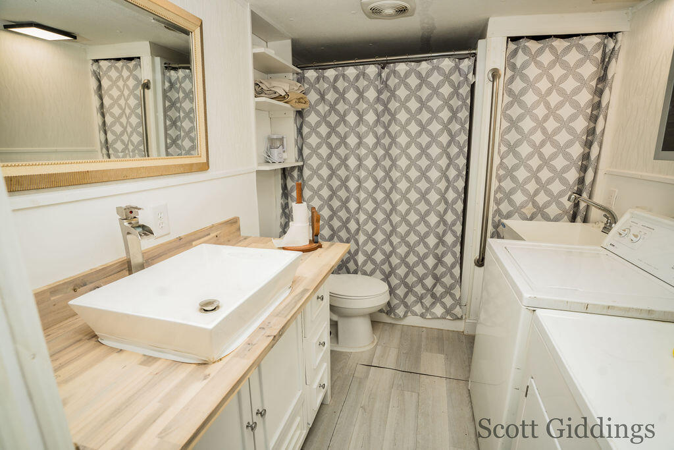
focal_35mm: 17
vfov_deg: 70.5
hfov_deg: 93.3
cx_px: 337
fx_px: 318
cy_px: 225
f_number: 5.6
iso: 400
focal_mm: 17
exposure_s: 1/160
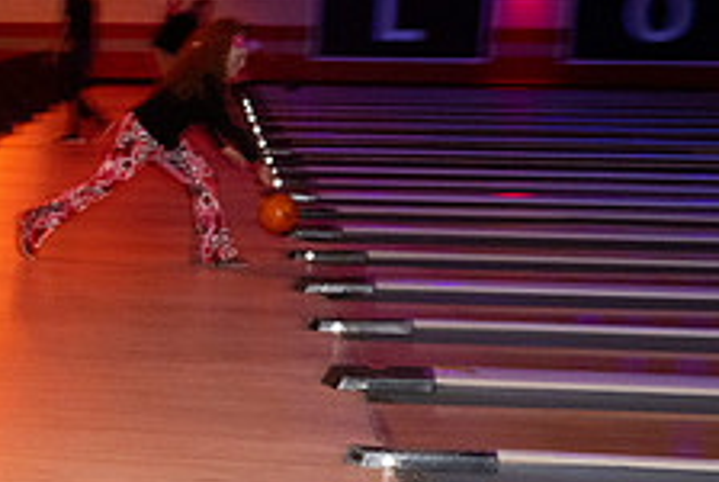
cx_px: -353
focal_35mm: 126
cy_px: 504
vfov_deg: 10.8
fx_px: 2520
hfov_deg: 15.1
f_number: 5.6
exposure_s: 1/100
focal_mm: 37
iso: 2000
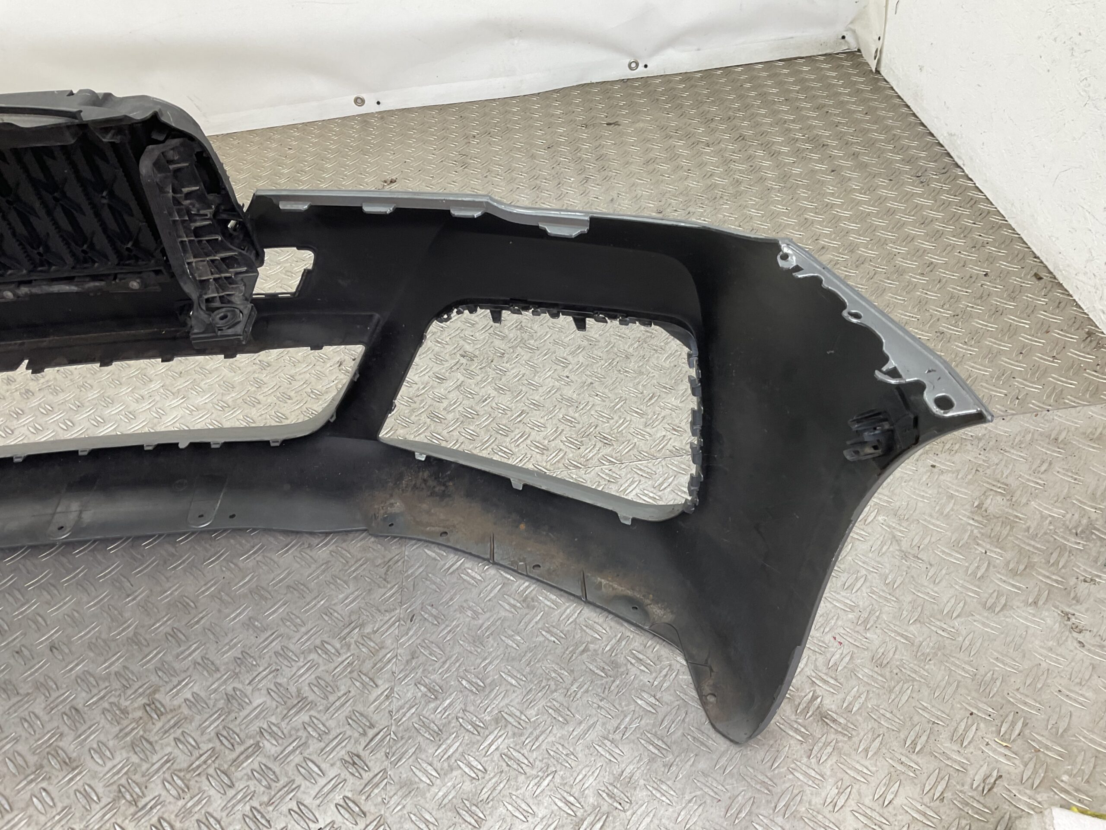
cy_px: 415
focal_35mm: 29
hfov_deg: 61.7
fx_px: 927
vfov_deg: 48.2
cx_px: 553
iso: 32
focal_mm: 3
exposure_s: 1/100
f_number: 1.8
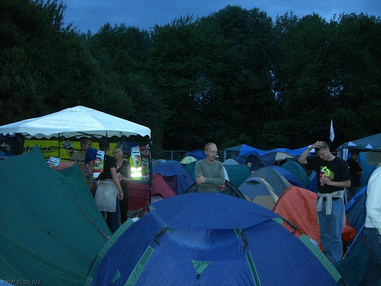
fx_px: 418
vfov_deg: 37.7
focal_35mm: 38
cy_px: 143
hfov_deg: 49.0
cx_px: 190
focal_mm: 6.2
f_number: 2.7
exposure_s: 1/60
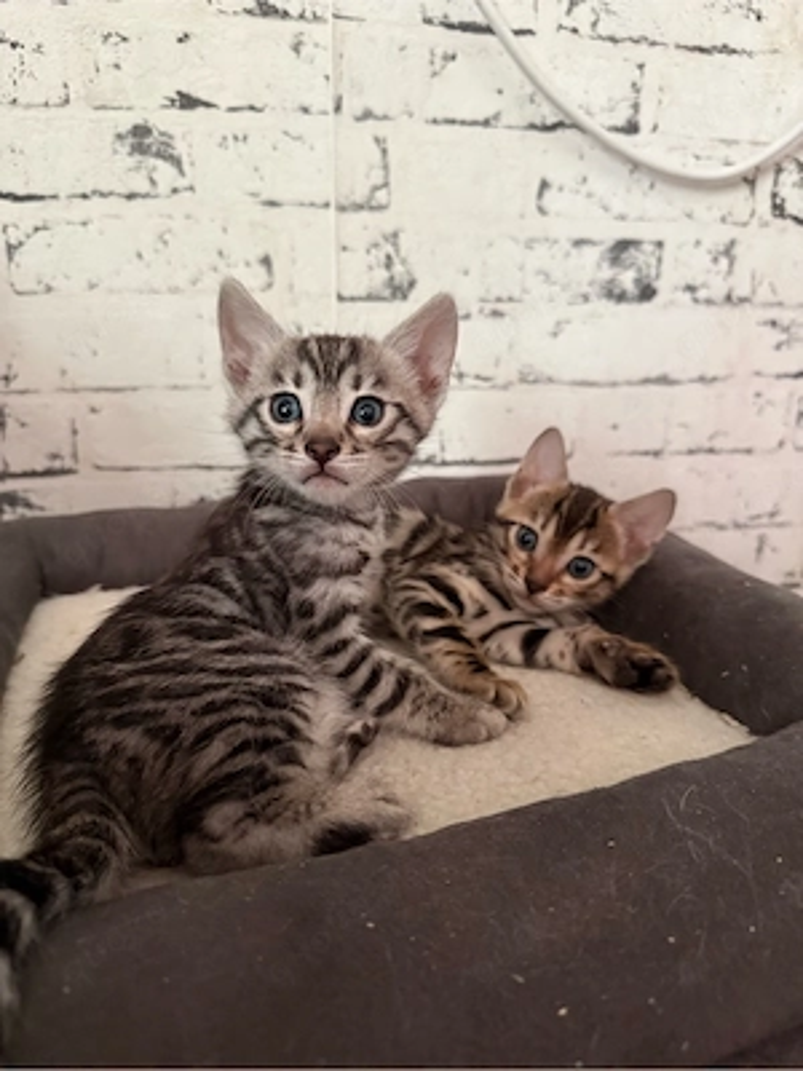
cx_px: 402
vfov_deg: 71.6
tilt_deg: -16.1
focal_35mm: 24
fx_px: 742
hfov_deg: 56.8
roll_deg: -0.4
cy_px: 536
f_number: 1.78
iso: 800
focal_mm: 6.76
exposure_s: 1/40
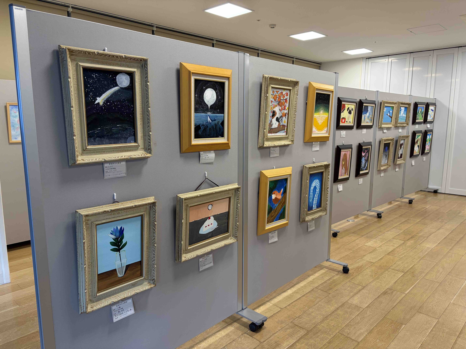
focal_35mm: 26
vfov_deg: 53.1
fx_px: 350
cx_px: 233
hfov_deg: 67.3
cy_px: 174
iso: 100
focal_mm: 5.96
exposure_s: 1/100
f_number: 1.6
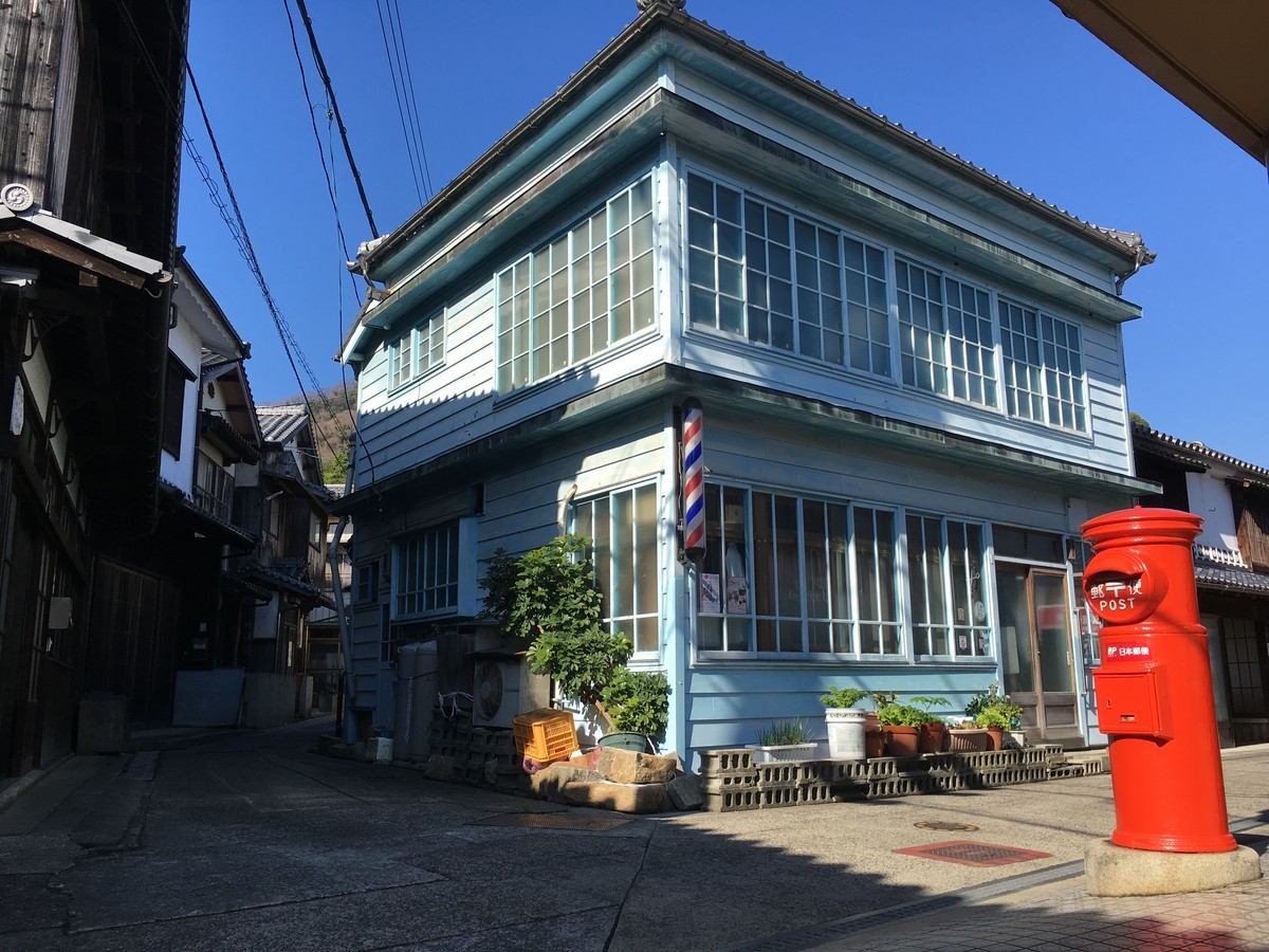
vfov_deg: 48.2
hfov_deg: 61.7
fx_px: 1063
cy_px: 476
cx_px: 634
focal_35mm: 29
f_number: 2.2
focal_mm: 4.15
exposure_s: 1/1221
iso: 25
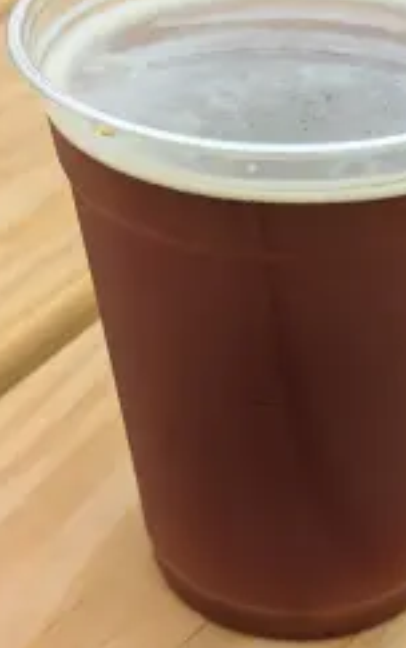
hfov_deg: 15.5
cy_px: 312
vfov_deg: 24.6
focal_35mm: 84
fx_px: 1486
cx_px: 292
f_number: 1.85
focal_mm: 6.81
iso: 38
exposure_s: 1/628
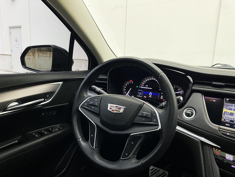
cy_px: 88
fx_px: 177
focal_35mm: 26
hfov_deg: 67.3
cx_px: 118
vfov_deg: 53.1
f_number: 1.8
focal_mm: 4.25
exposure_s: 1/56
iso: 100
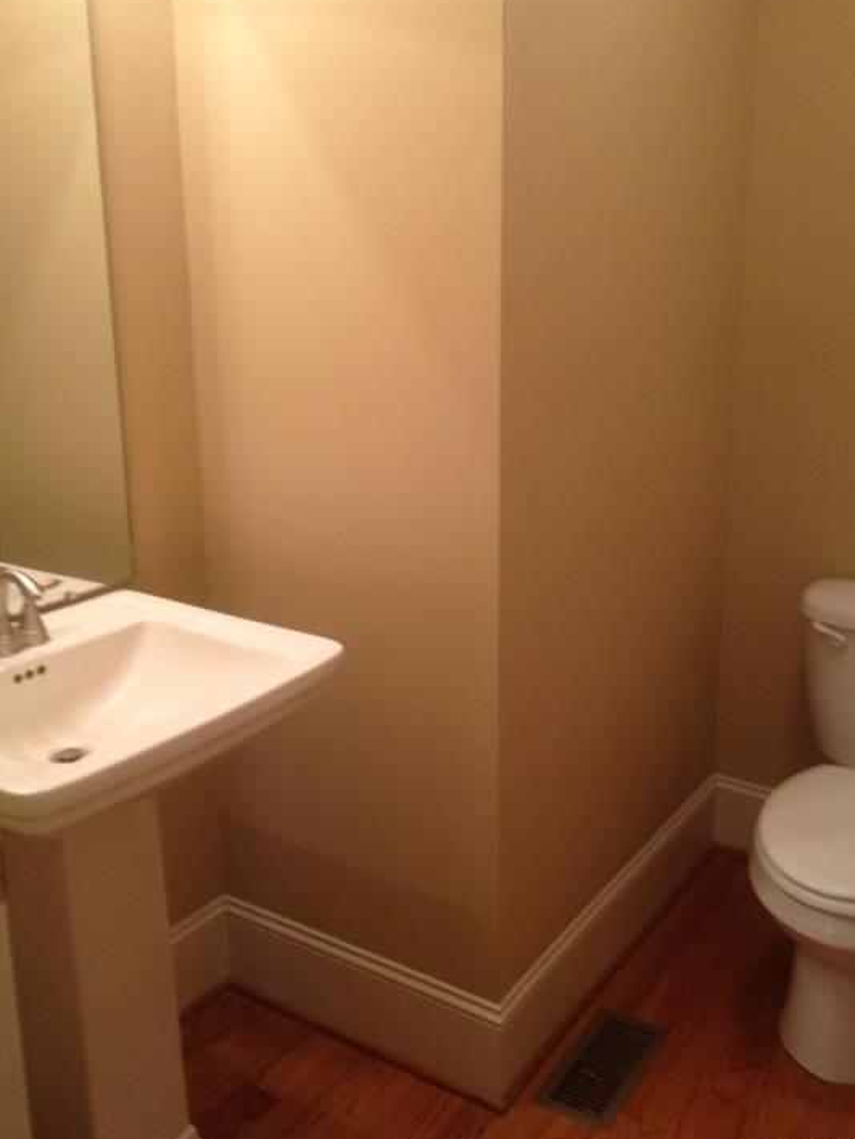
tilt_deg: -19.8
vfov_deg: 48.9
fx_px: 1250
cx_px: 436
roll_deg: +0.6
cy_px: 545
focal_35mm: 38
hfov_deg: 37.8
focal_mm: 4.28
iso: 64
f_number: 2.4
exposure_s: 1/20
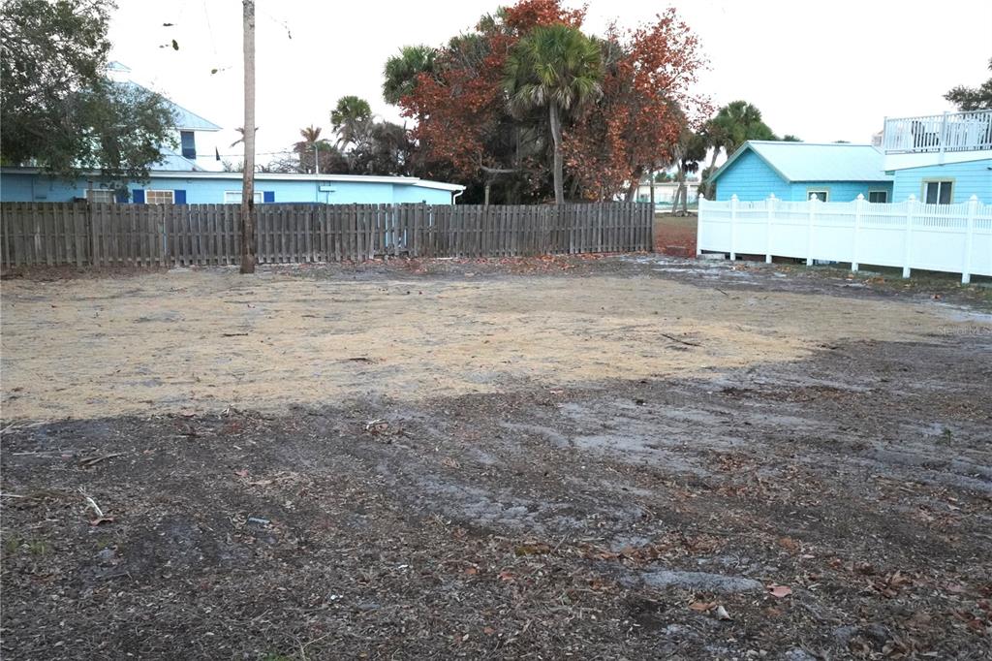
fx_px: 964
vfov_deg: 37.8
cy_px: 330
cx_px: 496
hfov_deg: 54.4
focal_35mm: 35
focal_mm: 35
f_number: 22
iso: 10000
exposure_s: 1/40
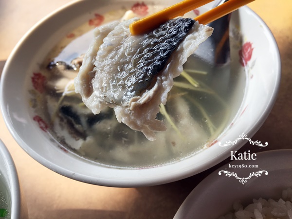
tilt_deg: -51.5
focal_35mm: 29
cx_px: 146
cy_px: 110
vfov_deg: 48.2
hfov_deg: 61.7
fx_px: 245
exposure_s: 1/371
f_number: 2.2
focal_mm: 4.15
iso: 25
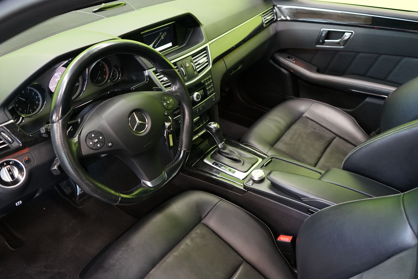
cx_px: 209
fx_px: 337
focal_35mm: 29
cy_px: 140
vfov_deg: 45.0
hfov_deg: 63.7
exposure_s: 1/20
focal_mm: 29
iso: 1600
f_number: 4
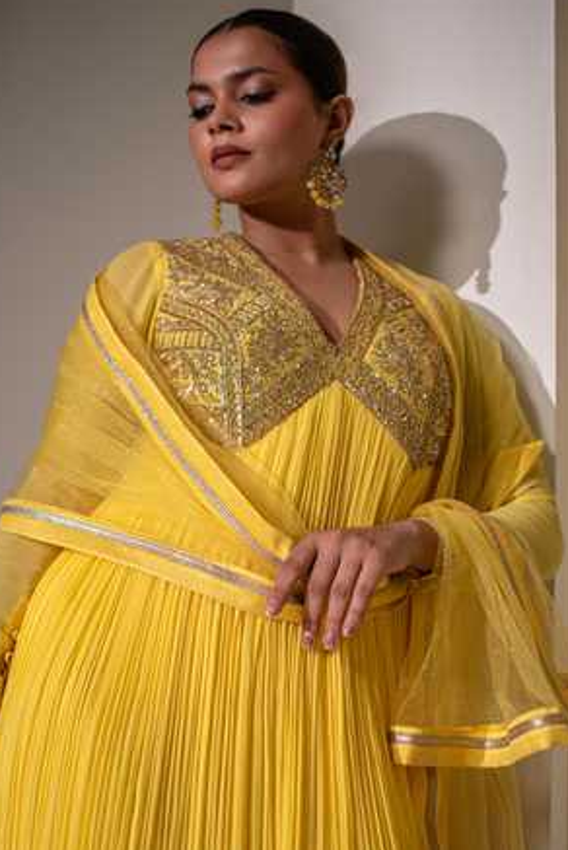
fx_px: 992
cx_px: 249
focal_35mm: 42
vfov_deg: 46.3
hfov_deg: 31.9
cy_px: 483
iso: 400
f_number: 2.8
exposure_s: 1/320
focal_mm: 35
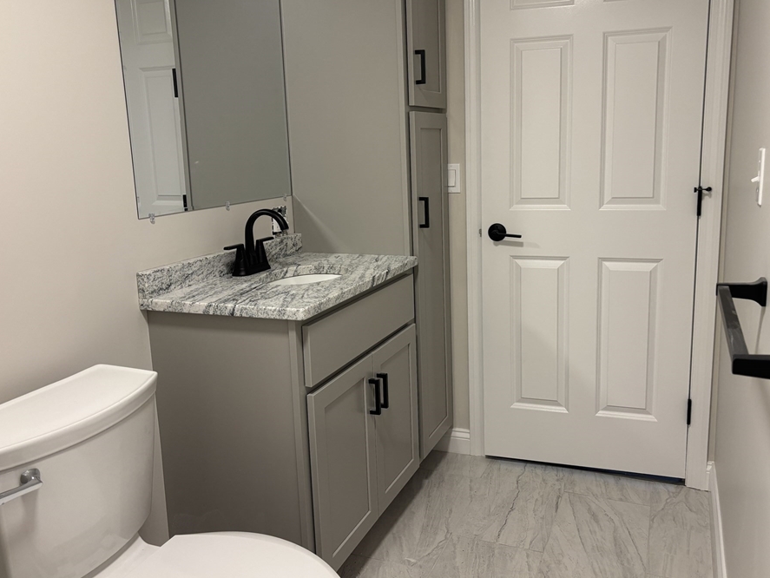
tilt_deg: -10.3
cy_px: 260
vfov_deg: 46.8
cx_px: 414
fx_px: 668
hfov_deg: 59.9
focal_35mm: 30
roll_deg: +1.4
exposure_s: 1/60
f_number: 1.6
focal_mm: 5.96
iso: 125
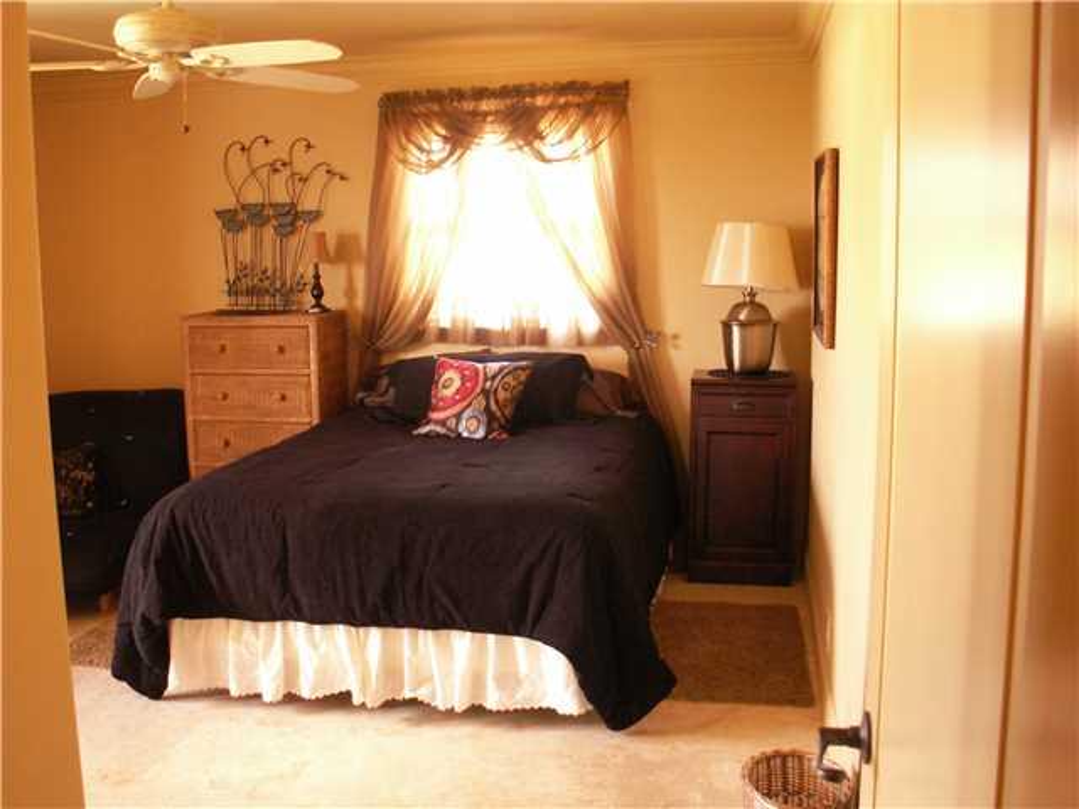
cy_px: 404
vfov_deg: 40.7
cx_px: 540
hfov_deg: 52.6
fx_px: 1091
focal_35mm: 35
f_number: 2.8
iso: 160
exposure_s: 1/10
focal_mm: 5.86
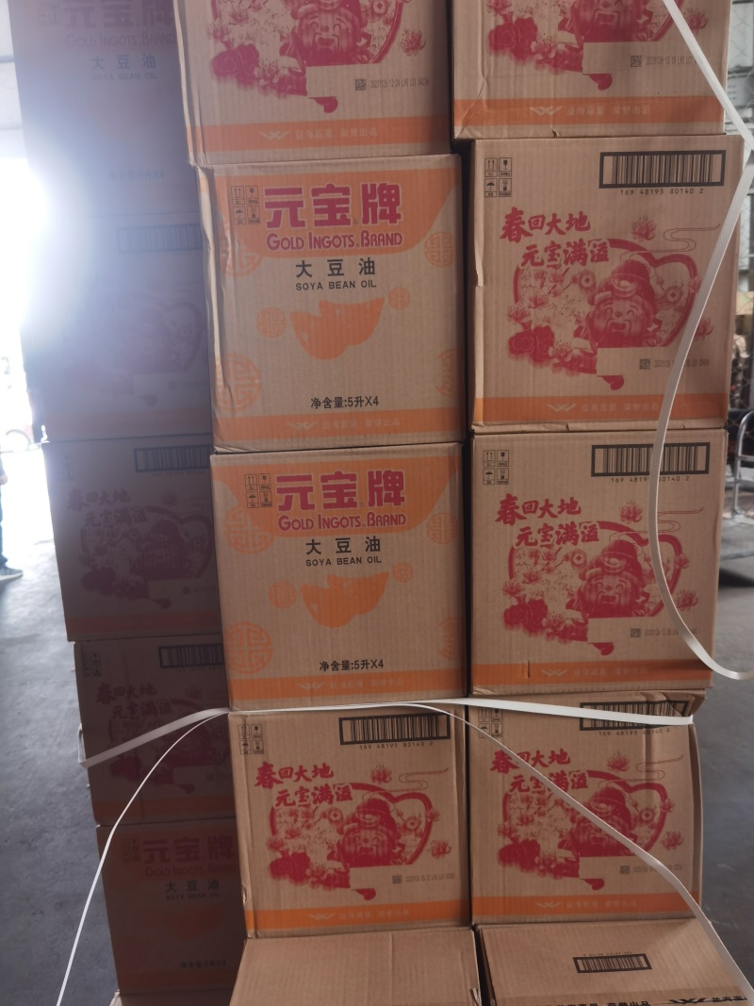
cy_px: 503
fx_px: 784
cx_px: 377
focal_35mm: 27
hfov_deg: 51.3
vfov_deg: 65.3
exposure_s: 1/50
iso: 160
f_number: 1.9
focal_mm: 6.71
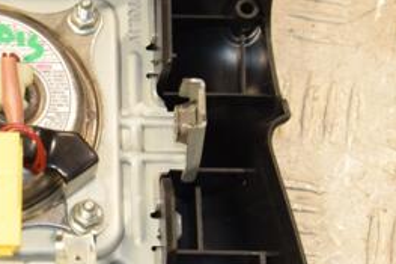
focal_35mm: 154
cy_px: 180
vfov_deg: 8.9
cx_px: -29
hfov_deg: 13.1
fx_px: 1694
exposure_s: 1/200
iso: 800
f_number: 6.3
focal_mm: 45
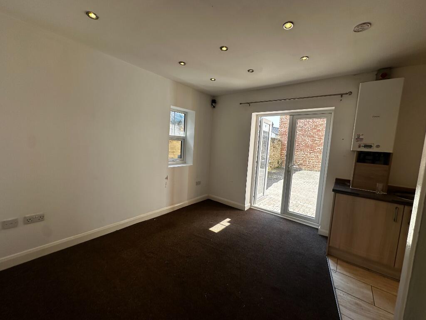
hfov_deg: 102.1
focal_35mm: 14
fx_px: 172
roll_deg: -3.2
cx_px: 213
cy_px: 160
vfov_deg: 85.7
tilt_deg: -4.7
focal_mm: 2.22
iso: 40
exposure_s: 1/189
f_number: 2.2
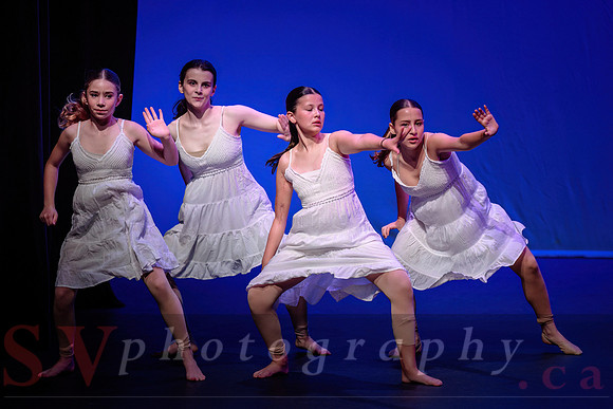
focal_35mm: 229
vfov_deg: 6.0
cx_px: 346
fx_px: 3906
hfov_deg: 9.0
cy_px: 181
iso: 1600
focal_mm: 200
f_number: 2.8
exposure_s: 1/500
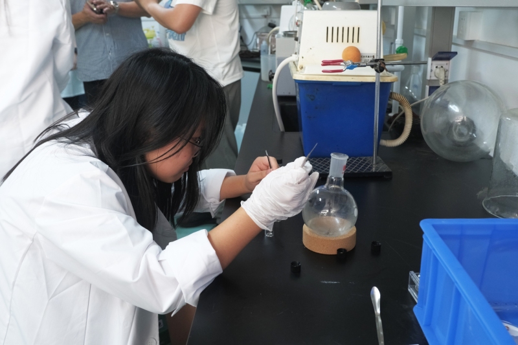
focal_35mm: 34
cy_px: 172
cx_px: 259
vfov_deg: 38.9
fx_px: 489
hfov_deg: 55.8
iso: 1600
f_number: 4.2
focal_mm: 22.8
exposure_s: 1/160
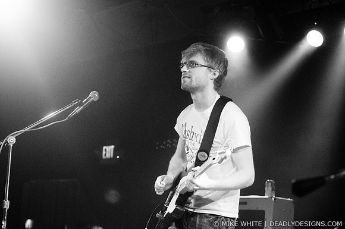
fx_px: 689
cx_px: 172
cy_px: 114
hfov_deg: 28.1
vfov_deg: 18.9
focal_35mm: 72
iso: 1250
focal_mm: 48
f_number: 2.8
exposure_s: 1/80
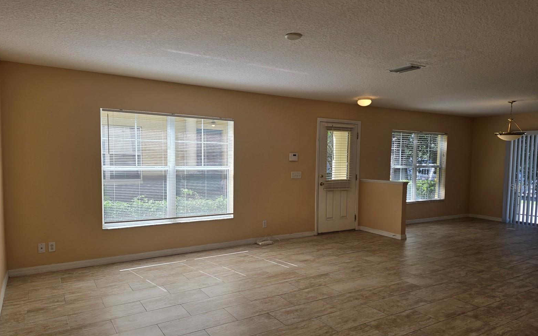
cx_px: 267
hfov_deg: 72.5
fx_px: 367
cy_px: 186
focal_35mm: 25
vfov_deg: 49.2
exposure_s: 1/180
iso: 12
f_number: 1.7
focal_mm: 6.3
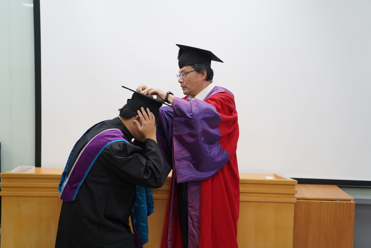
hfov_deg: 38.9
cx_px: 186
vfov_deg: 26.5
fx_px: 526
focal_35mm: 51
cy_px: 124
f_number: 2.8
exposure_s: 1/60
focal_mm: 51
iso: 250
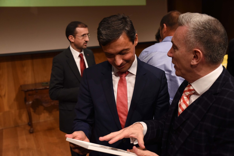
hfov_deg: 48.4
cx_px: 117
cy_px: 78
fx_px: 260
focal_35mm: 40
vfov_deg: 33.4
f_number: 4.5
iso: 2500
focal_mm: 40
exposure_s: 1/200
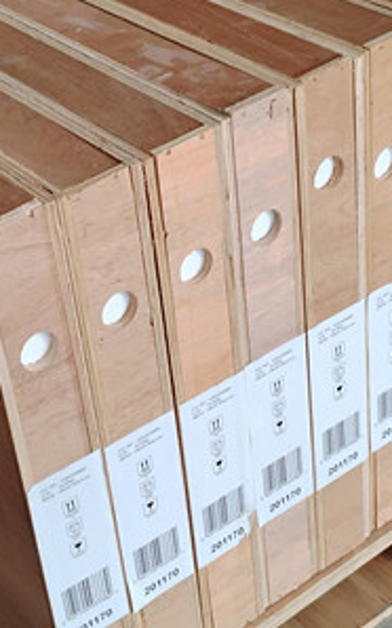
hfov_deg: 17.6
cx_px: 154
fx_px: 1266
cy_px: 282
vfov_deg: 27.8
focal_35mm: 74
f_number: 1.8
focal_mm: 4.25
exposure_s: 1/100
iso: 157
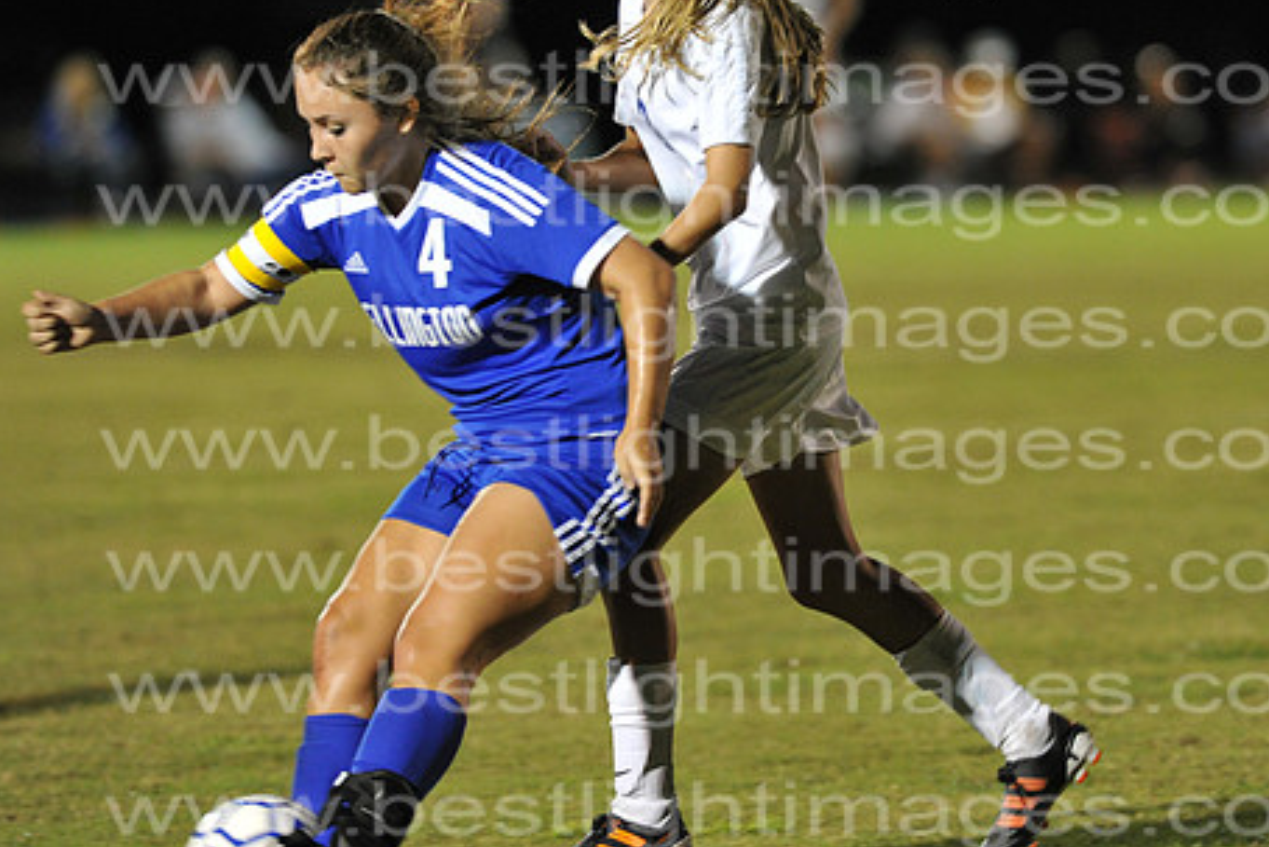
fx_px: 13504
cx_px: 738
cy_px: 389
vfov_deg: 3.6
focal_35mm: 383
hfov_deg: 5.4
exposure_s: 1/400
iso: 5000
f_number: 4
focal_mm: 300
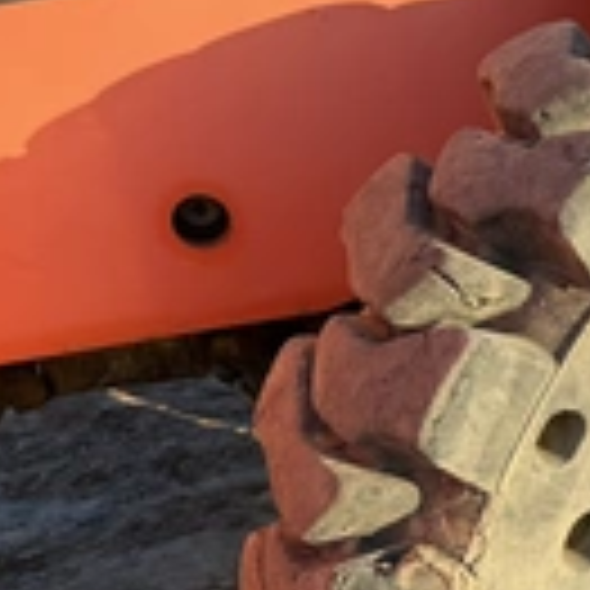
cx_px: 874
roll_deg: +0.7
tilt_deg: -28.5
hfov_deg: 22.1
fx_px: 1253
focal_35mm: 65
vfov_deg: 25.8
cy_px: 509
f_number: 1.78
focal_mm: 6.76
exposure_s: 1/1361
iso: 80
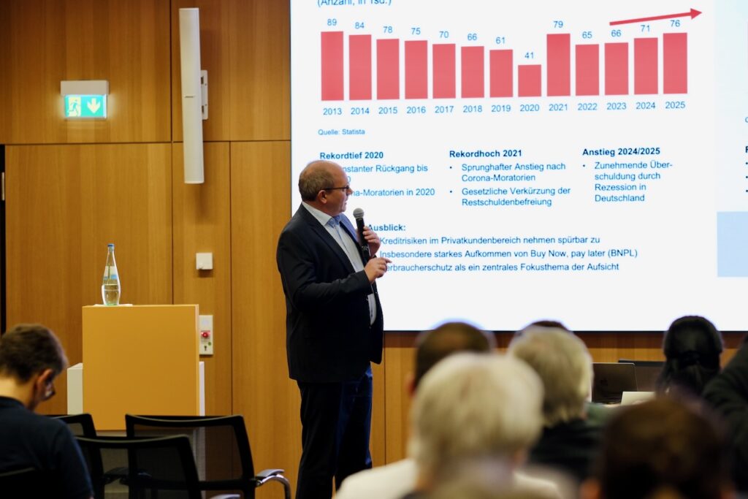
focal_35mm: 135
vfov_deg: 10.2
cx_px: 374
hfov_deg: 15.2
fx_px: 2805
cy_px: 250
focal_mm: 90
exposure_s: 1/125
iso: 500
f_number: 2.5
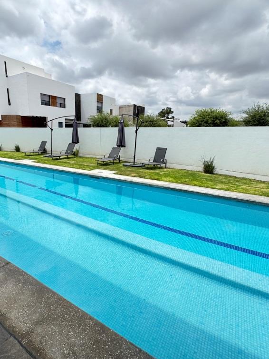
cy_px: 180
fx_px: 197
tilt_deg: -15.1
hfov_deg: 67.5
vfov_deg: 84.7
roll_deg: +0.9
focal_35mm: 19
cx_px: 99
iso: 50
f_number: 2.2
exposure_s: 1/1536
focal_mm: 2.22
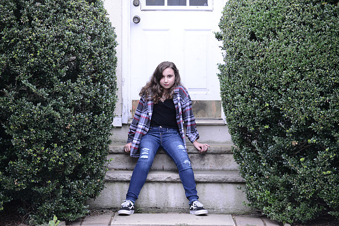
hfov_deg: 17.1
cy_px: 113
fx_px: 1130
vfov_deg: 11.4
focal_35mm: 120
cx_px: 170
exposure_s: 1/60
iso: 1000
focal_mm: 120
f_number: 4.5
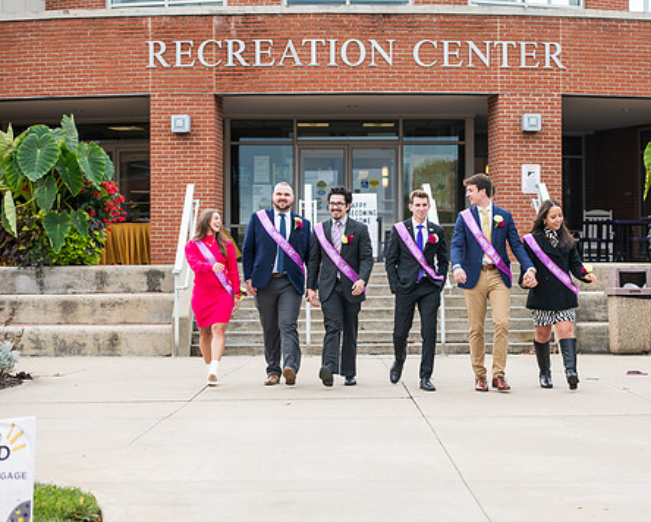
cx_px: 418
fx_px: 1890
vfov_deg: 15.7
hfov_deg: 19.5
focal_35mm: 98
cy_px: 251
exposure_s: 1/400
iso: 250
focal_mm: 80
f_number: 4.5
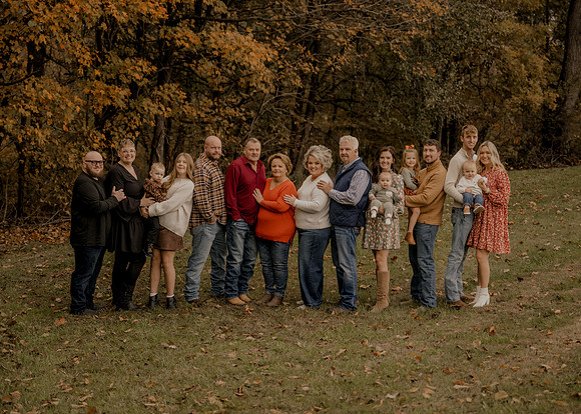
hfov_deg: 29.4
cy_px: 207
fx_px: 1106
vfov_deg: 21.2
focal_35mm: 67
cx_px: 295
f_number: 2.8
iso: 250
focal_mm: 64
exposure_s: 1/125
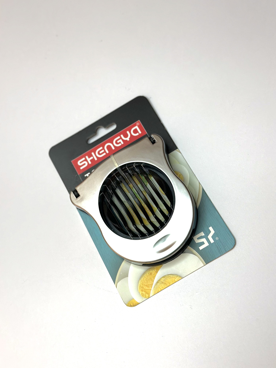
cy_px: 184
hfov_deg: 30.3
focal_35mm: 48
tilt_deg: -68.1
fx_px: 510
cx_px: 138
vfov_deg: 39.7
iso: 80
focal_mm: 6.86
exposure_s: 1/190
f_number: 1.78
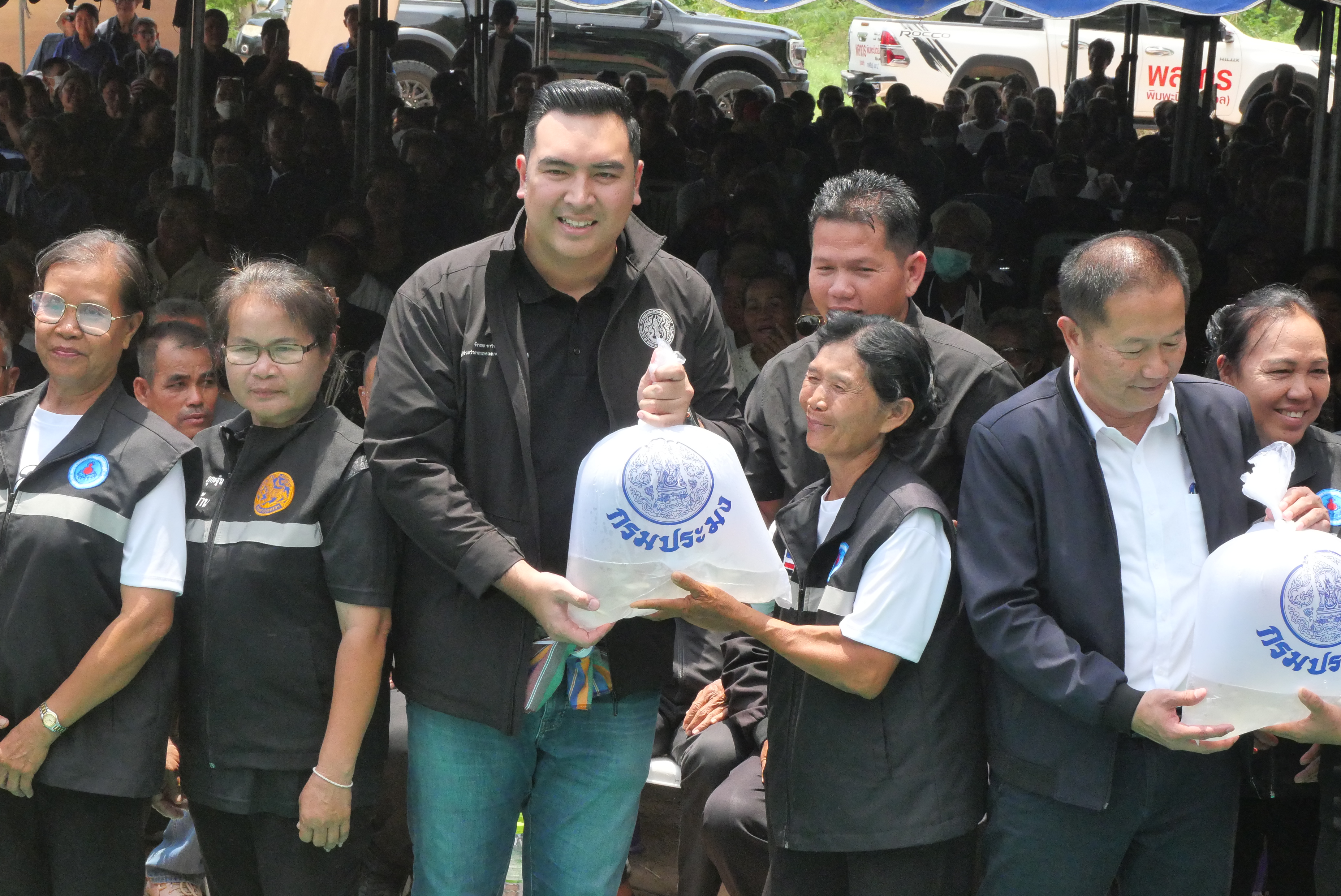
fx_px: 2907
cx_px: 670
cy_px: 448
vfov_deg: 17.5
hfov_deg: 26.0
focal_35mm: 78
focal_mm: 38
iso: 3200
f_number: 11
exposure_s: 1/1000
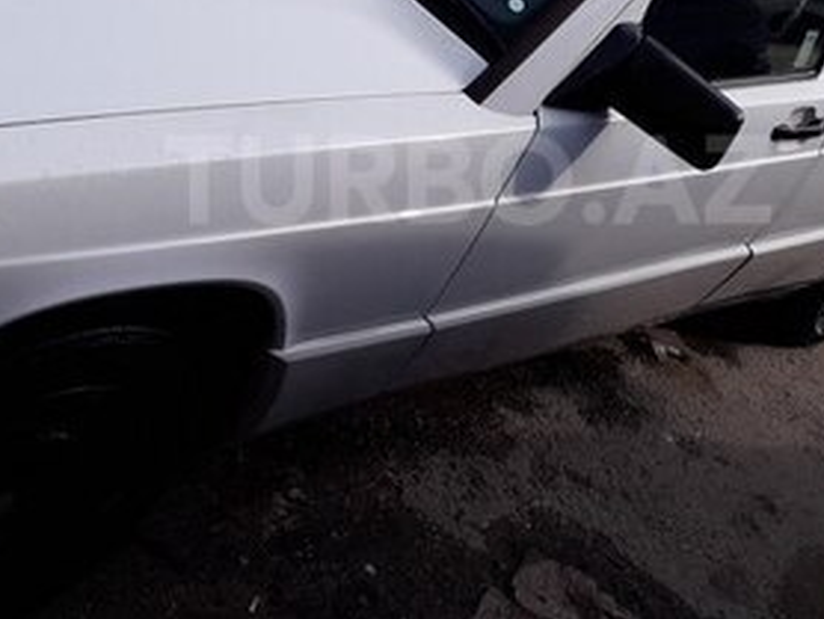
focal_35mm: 64
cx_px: 468
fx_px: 1525
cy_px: 179
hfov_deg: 30.2
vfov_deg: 22.8
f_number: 1.9
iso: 40
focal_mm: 3.6
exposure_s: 1/1852
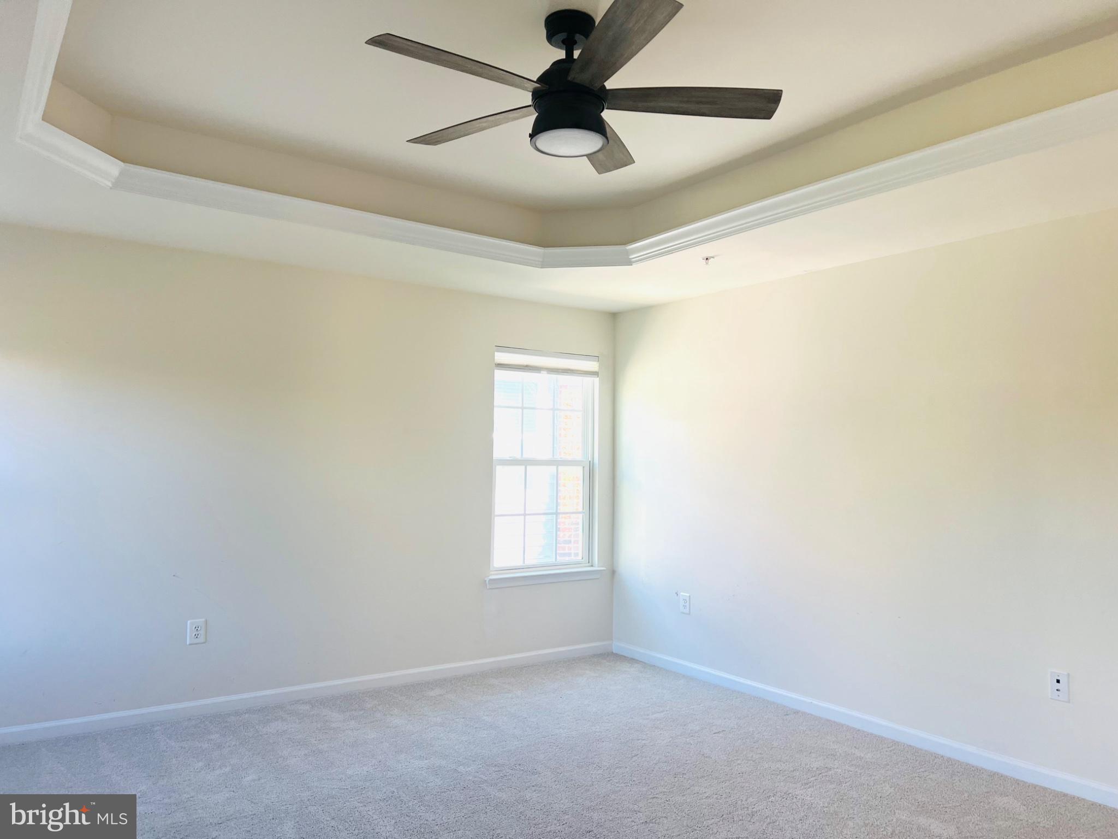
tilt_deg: +3.6
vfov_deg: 53.1
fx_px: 840
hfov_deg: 67.3
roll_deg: -0.9
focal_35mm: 26
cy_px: 420
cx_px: 559
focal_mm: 5.7
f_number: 1.5
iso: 80
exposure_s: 1/120
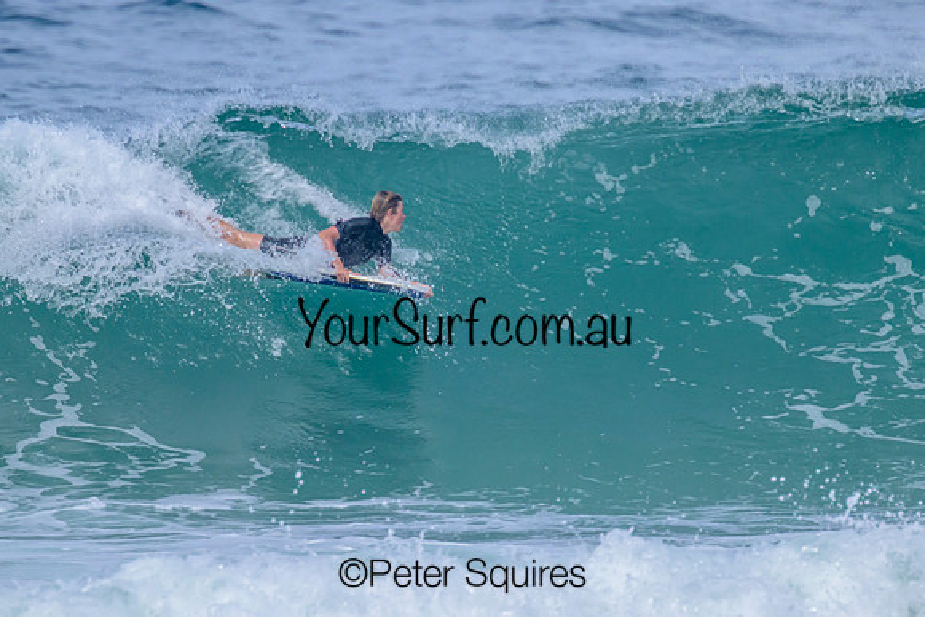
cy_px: 364
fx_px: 27670
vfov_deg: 1.3
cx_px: 455
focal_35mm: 1077
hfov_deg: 1.9
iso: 1000
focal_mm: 800
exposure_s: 1/2000
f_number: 11
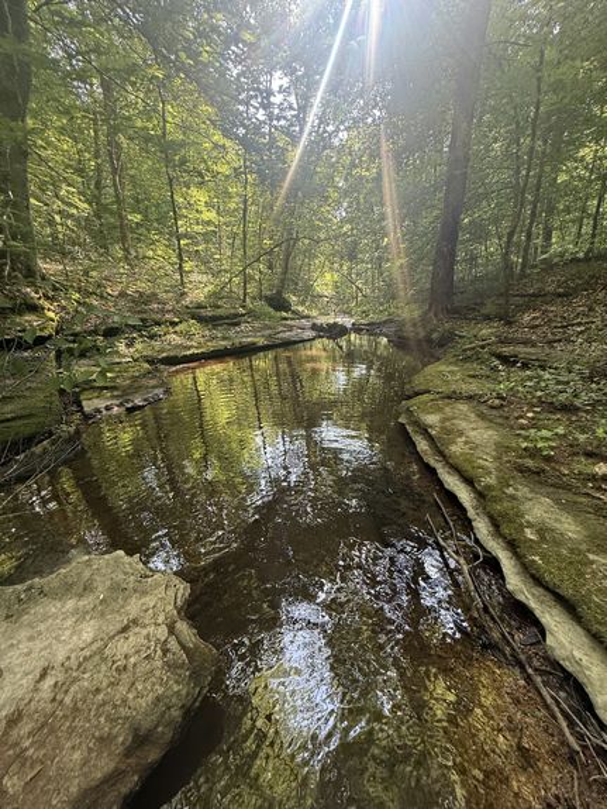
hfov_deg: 85.7
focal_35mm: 14
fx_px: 327
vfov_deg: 102.0
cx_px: 304
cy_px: 404
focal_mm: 2.22
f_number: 2.2
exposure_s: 1/99
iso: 100
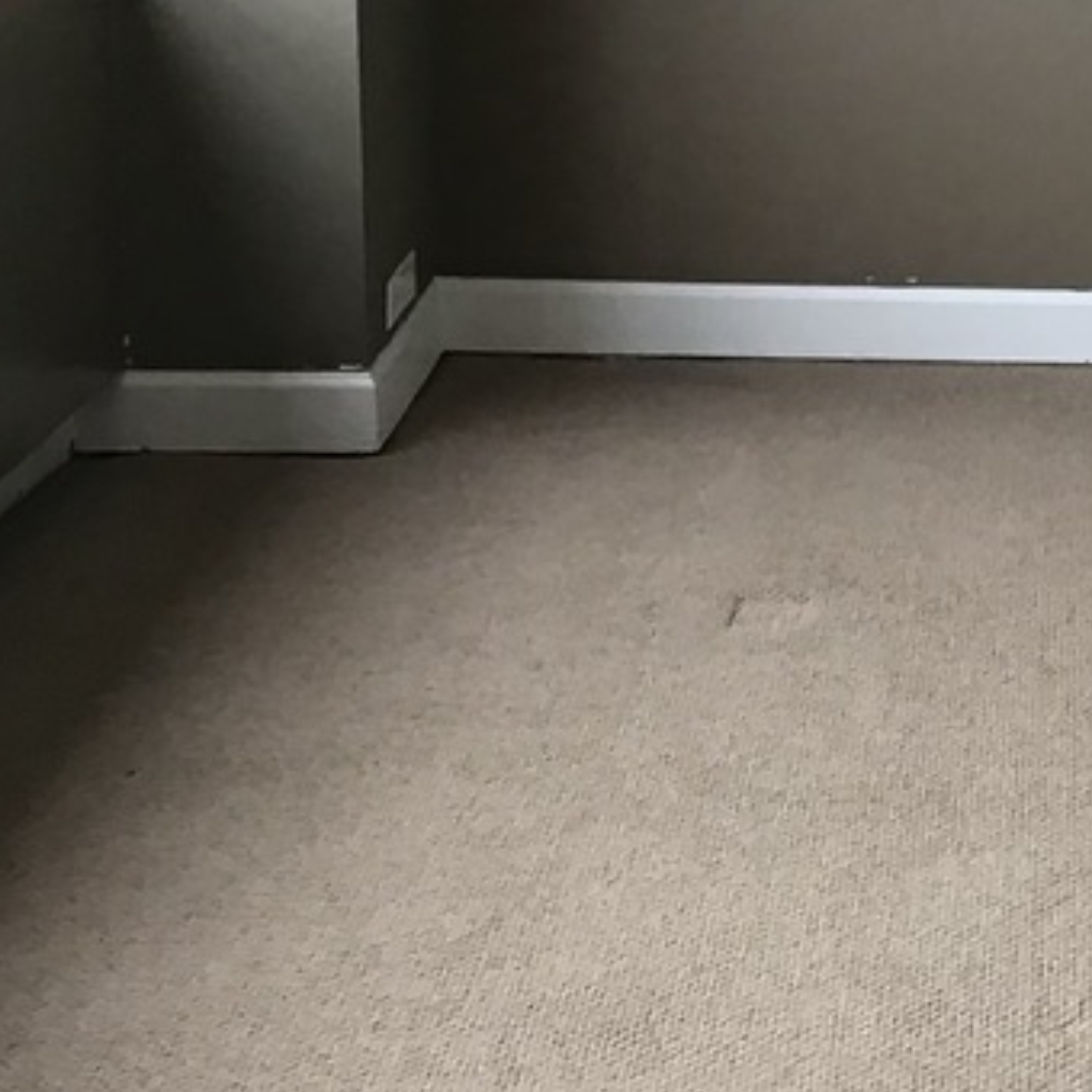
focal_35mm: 116
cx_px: 1410
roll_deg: -0.5
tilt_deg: -14.3
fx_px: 4140
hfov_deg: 14.4
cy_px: 87
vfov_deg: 14.8
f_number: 2.4
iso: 25
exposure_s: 1/40
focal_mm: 3.3
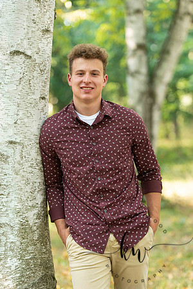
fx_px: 933
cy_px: 144
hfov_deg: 11.8
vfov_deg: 17.6
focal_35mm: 116
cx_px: 96
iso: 400
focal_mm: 116
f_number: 2.8
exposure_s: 1/200
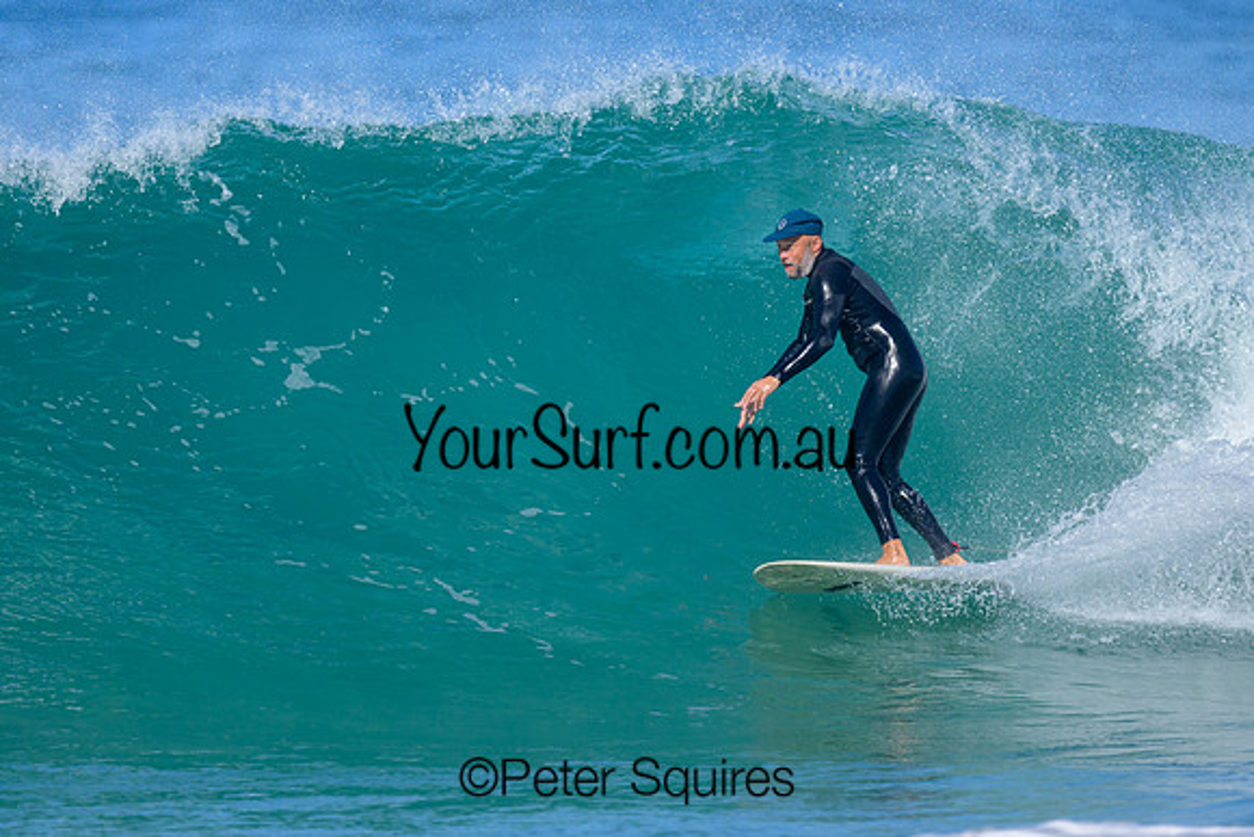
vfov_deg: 1.3
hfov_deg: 1.9
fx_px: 38343
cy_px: 332
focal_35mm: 1101
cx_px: 622
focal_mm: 800
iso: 320
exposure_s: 1/2000
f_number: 6.3
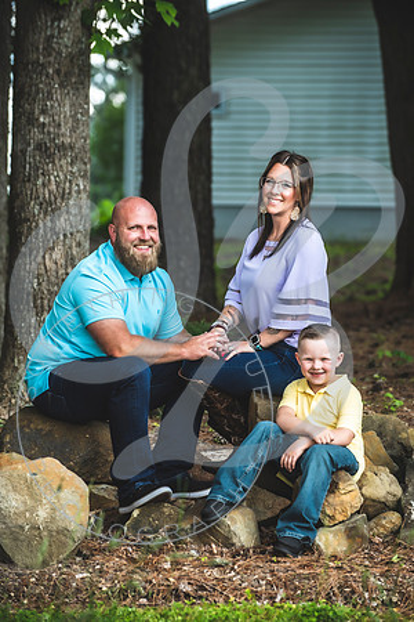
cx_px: 207
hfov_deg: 8.9
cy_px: 311
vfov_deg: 13.2
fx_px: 2674
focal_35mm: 155
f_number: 5.6
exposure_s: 1/320
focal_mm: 155
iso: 250
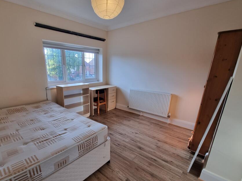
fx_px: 112
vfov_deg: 77.5
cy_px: 105
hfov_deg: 93.7
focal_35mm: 16
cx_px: 102
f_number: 2.2
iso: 100
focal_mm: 2.2
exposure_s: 1/100
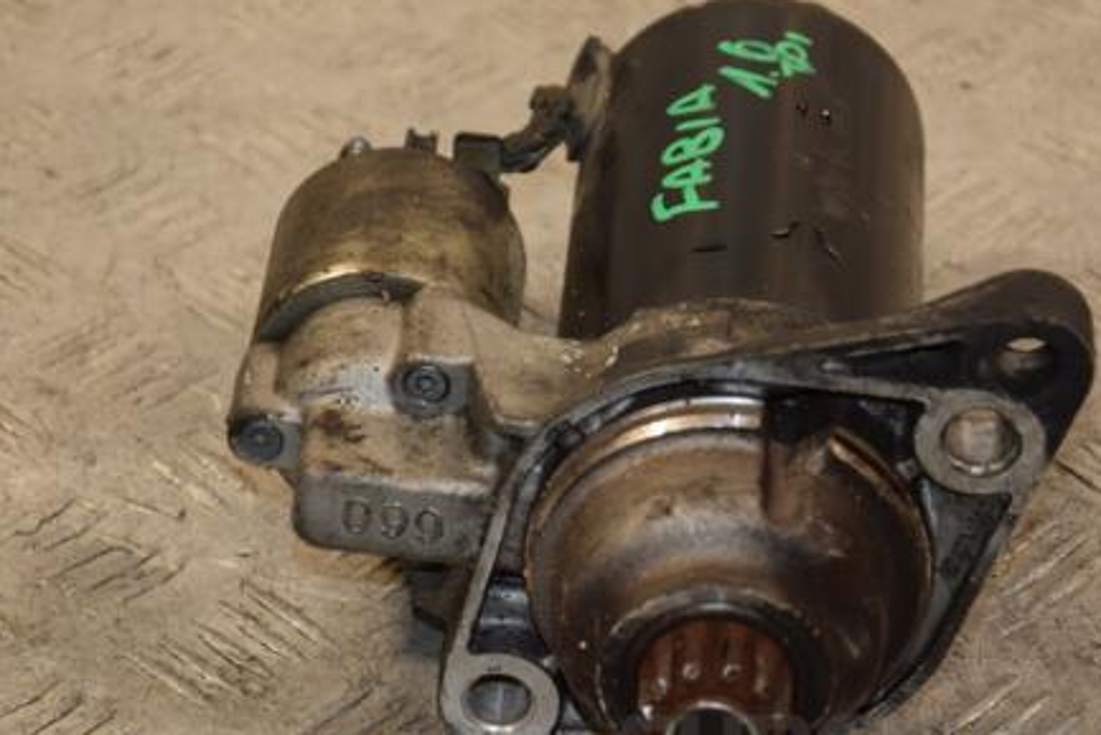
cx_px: 575
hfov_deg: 11.6
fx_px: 5405
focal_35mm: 177
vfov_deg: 7.8
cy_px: 415
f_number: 5.6
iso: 800
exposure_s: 1/160
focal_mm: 85
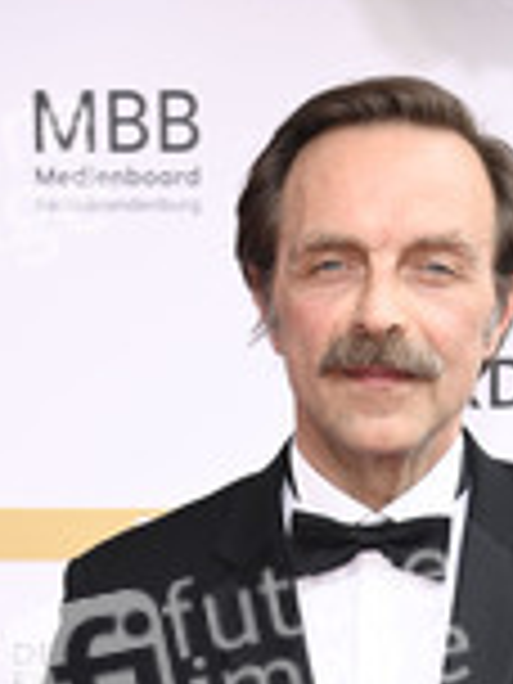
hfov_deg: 5.2
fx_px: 5612
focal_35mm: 284
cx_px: 369
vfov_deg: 6.9
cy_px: 882
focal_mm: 112
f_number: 5.6
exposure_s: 1/250
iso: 640
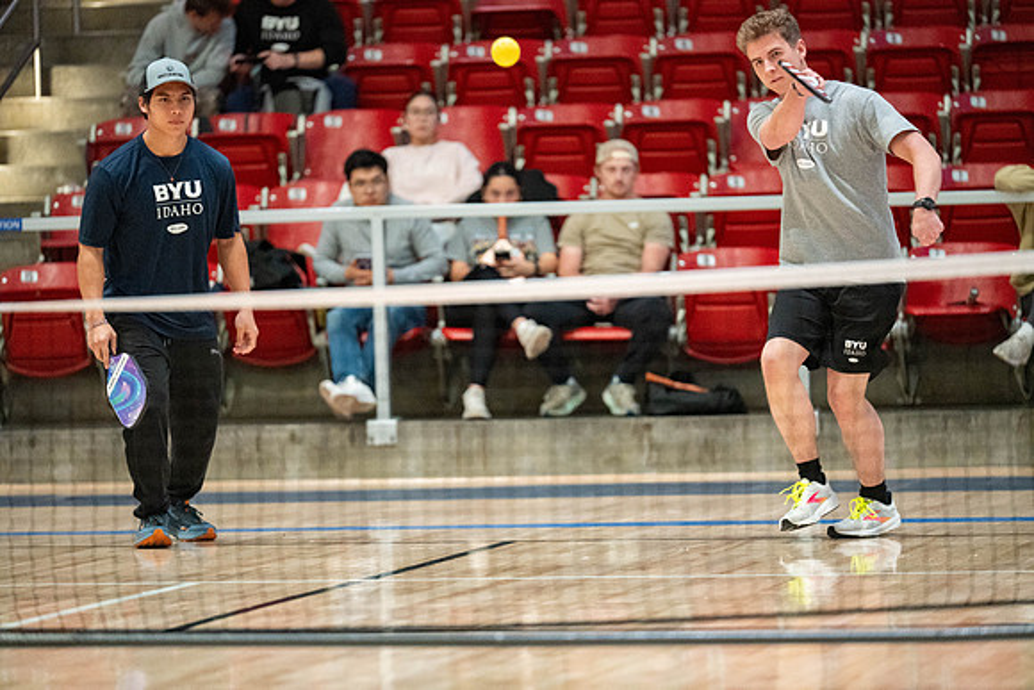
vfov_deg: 6.9
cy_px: 345
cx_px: 517
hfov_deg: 10.3
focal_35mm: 200
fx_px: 5746
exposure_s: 1/500
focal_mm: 200
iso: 5000
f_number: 2.8
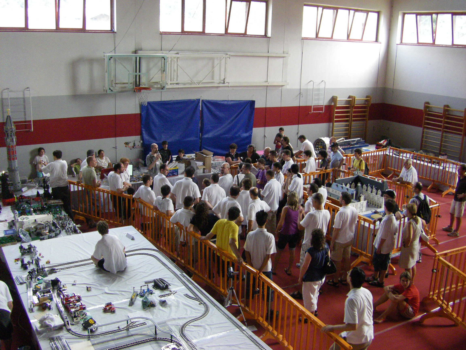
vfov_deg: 37.7
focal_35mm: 38
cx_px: 233
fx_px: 512
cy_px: 175
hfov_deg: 49.0
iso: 500
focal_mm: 6.3
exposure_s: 1/50
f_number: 3.5
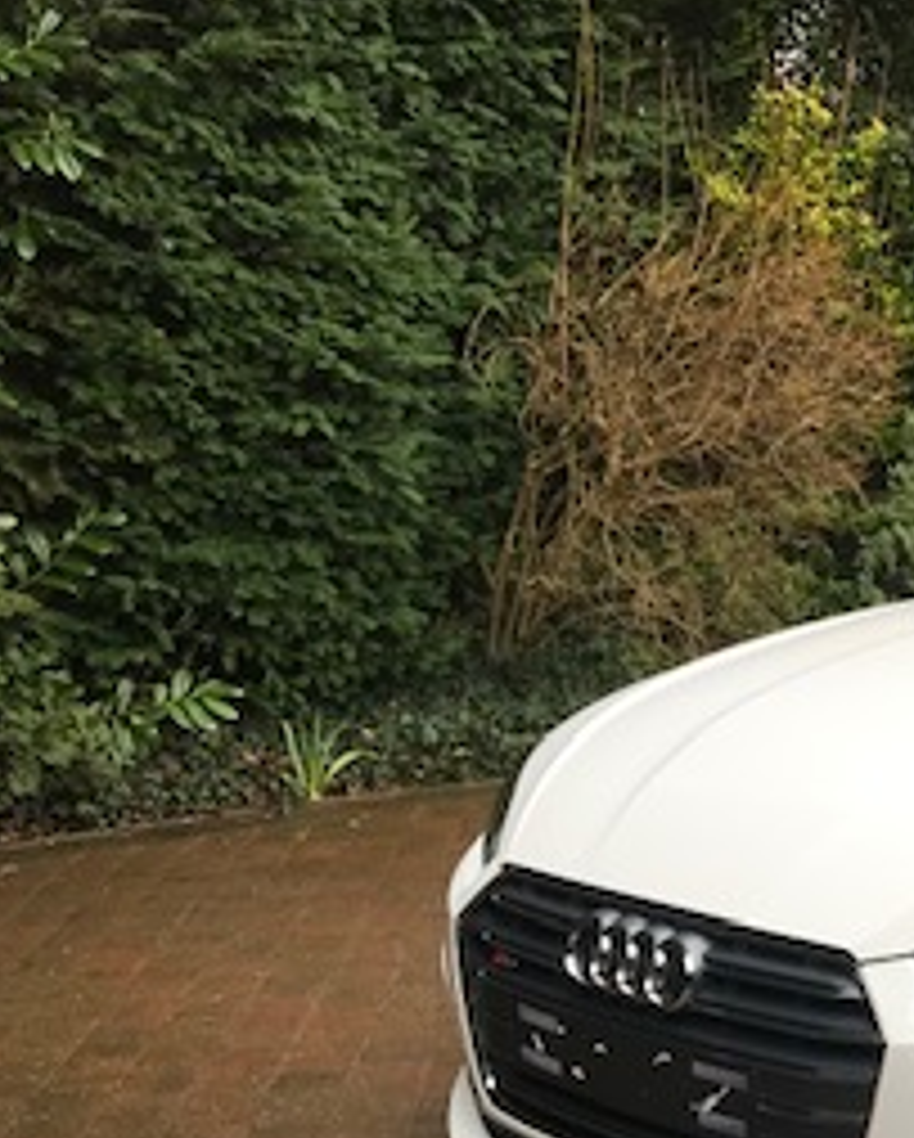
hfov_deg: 20.4
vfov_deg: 26.9
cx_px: 1171
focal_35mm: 69
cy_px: 922
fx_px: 2329
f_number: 1.8
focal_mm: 3.99
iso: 20
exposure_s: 1/121
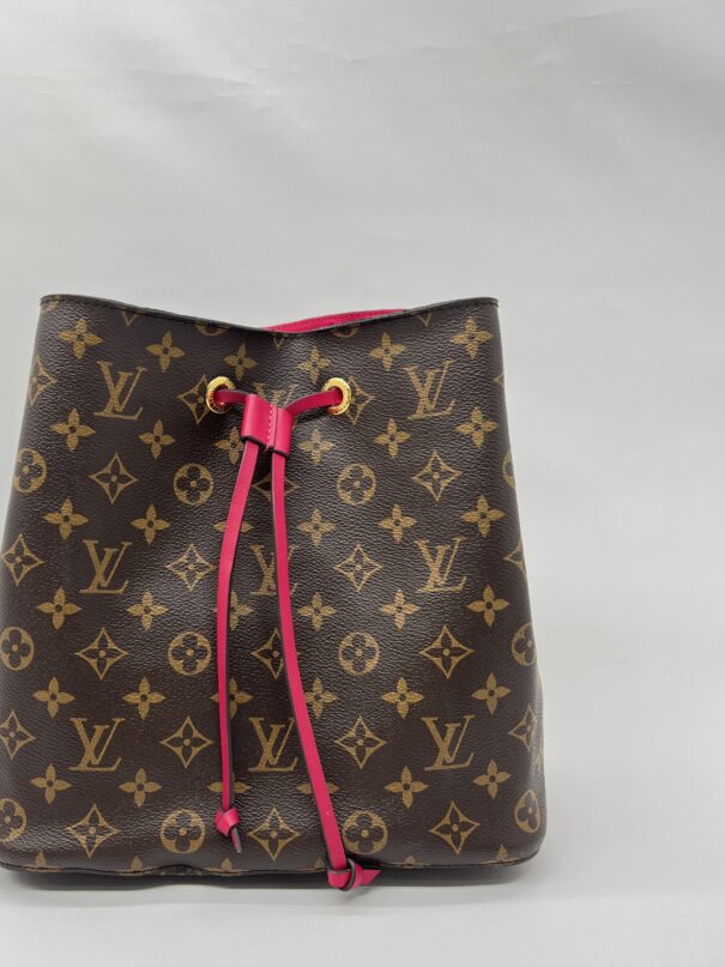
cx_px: 268
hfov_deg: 42.6
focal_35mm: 33
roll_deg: +0.1
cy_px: 546
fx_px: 922
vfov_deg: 55.2
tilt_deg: -13.0
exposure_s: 1/100
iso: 40
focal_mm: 5.7
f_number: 1.5
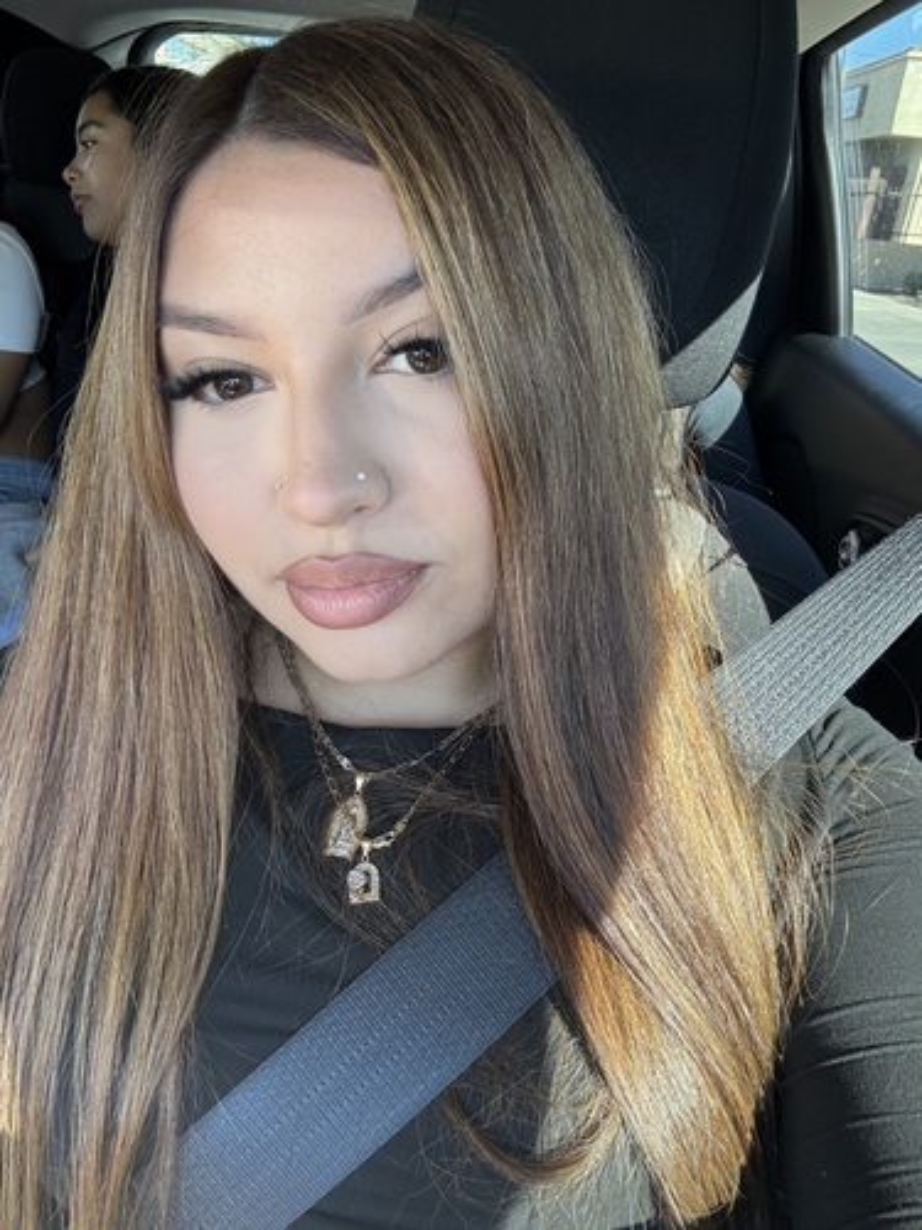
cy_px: 615
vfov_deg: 73.9
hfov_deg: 58.9
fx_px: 817
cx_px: 461
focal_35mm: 23
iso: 50
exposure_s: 1/121
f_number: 1.9
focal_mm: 2.69
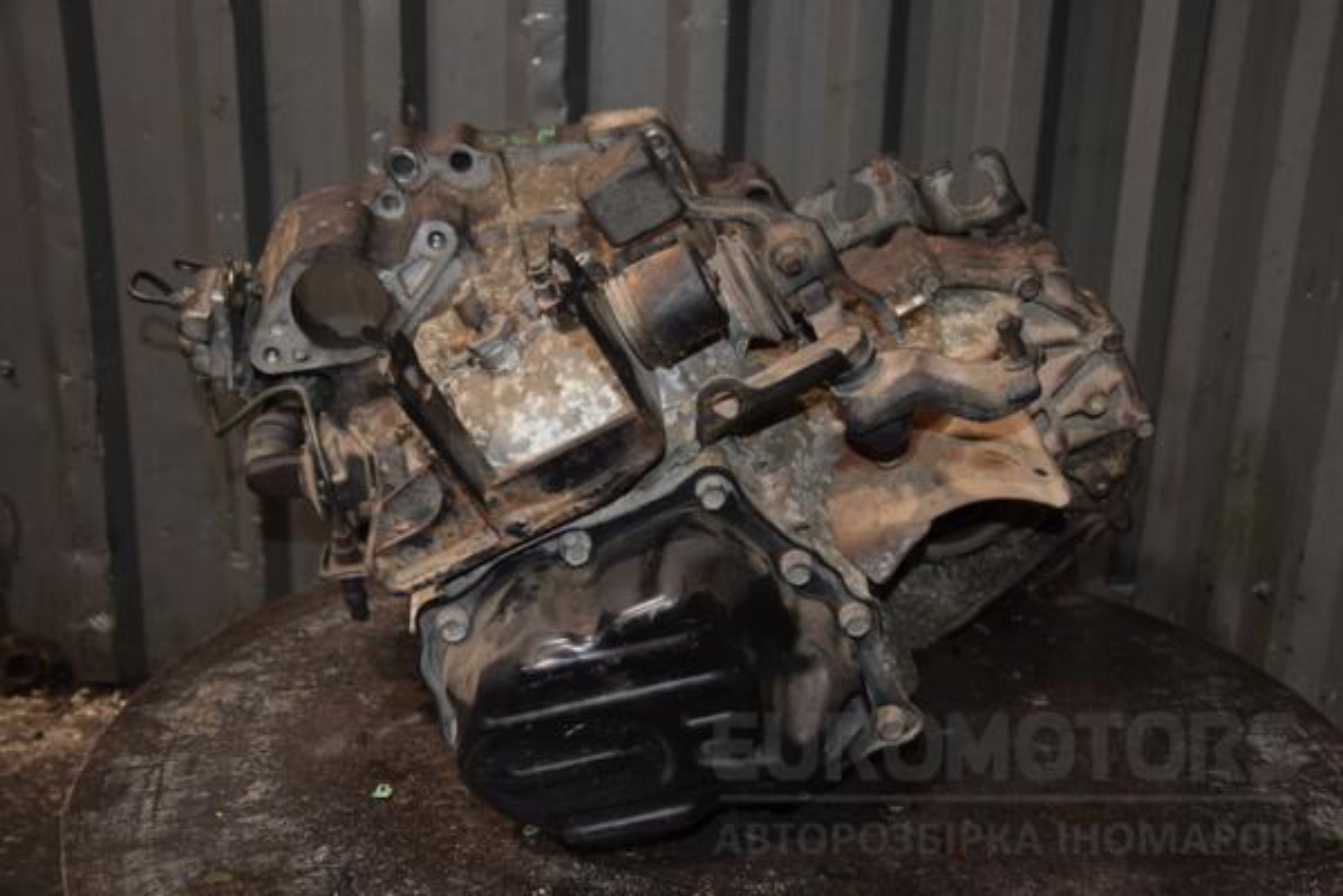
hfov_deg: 49.6
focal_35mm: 39
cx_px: 672
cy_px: 448
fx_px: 1455
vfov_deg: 34.2
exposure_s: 1/60
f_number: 5
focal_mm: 26
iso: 800
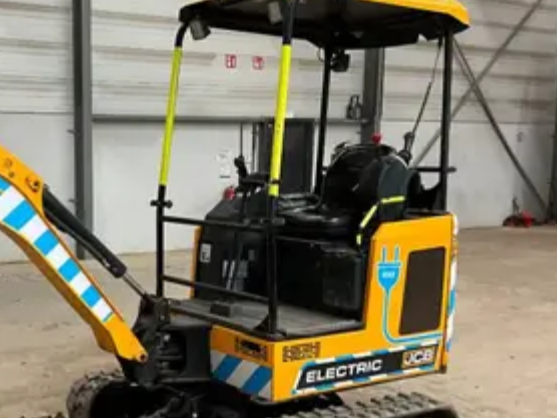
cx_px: 106
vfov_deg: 28.9
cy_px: 282
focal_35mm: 50
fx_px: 805
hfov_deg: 36.8
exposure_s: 1/60
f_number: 1.8
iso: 125
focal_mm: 3
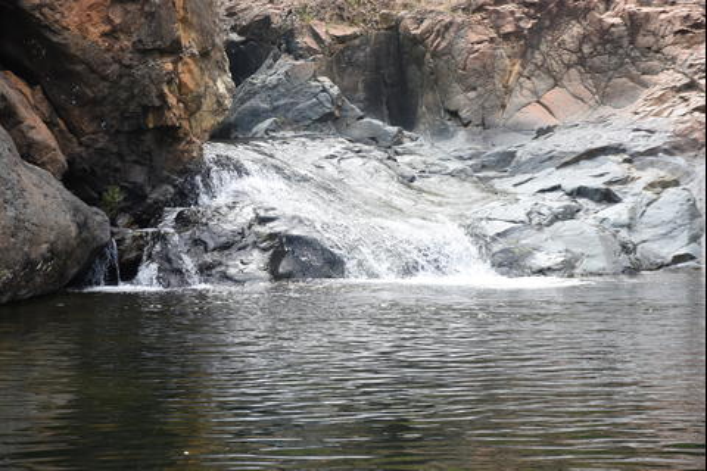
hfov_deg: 19.5
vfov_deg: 13.0
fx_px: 2062
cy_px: 236
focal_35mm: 105
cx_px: 354
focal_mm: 70
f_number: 8
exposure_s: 1/125
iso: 250
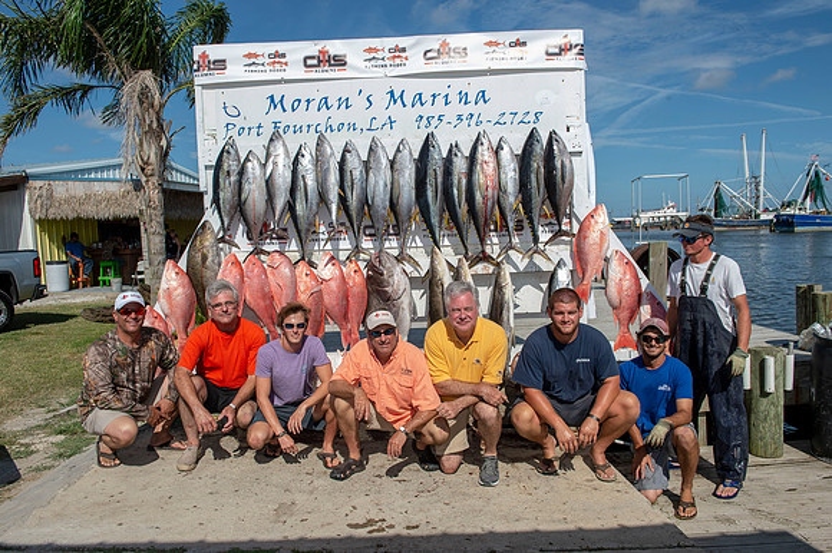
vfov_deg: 46.4
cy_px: 276
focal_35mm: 28
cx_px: 416
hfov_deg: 65.5
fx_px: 647
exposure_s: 1/200
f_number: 9
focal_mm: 28
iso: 50
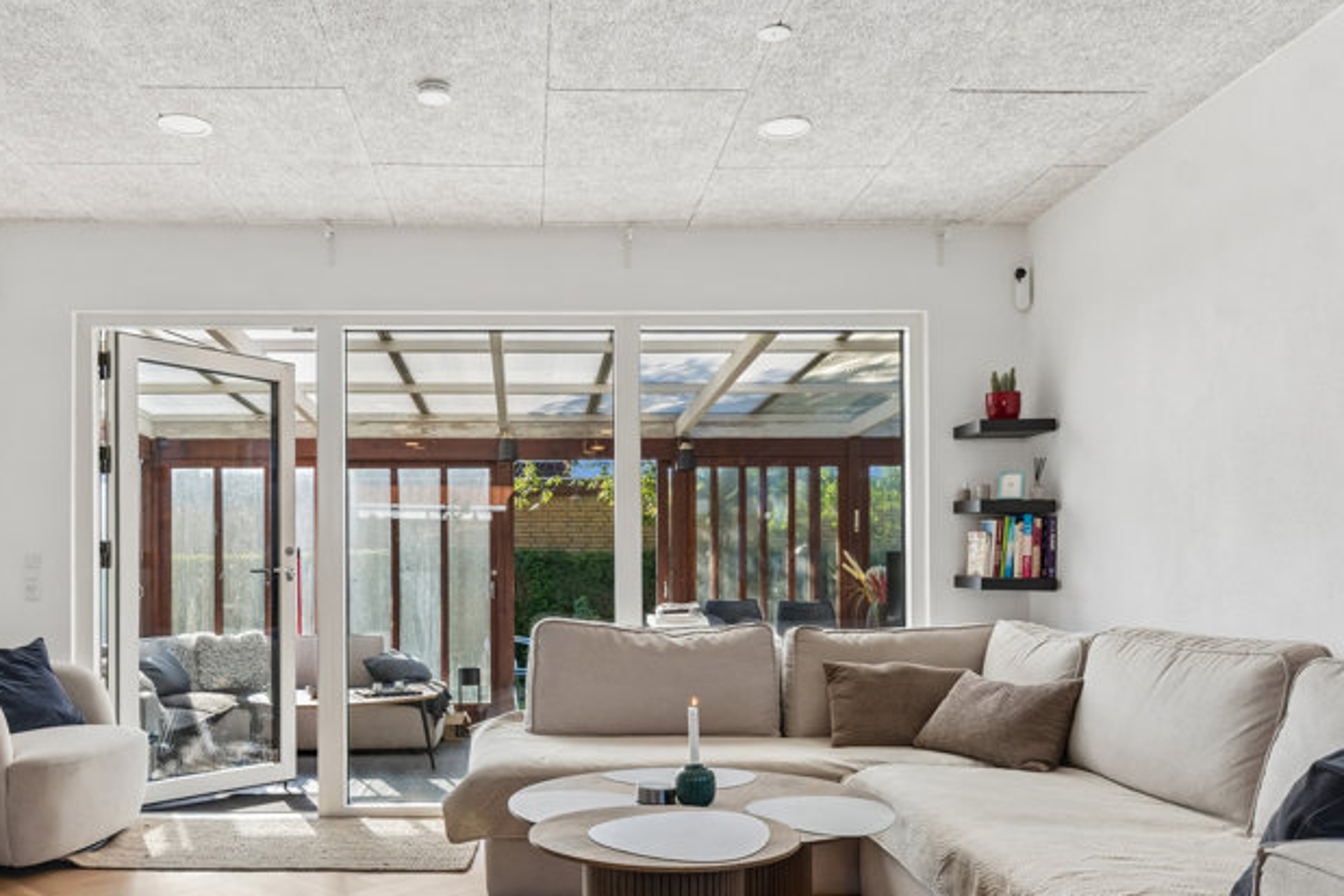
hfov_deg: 59.8
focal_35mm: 31
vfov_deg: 42.0
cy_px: 569
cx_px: 545
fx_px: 1158
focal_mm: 16
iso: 200
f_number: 8
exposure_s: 1/15
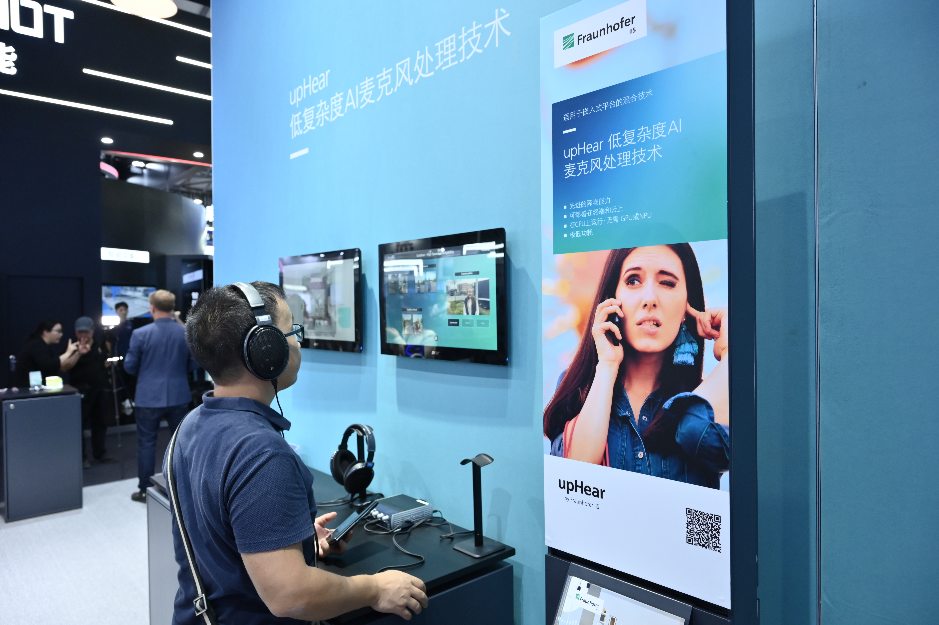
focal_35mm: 24
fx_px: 626
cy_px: 312
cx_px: 470
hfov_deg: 73.8
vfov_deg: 53.1
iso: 1600
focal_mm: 24
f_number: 5
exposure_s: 1/200
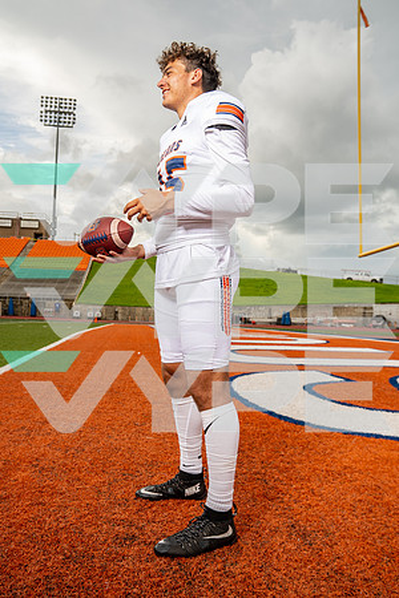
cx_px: 200
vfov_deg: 63.7
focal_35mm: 29
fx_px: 482
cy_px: 299
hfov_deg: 45.0
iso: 100
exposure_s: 1/250
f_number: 5.6
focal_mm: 29
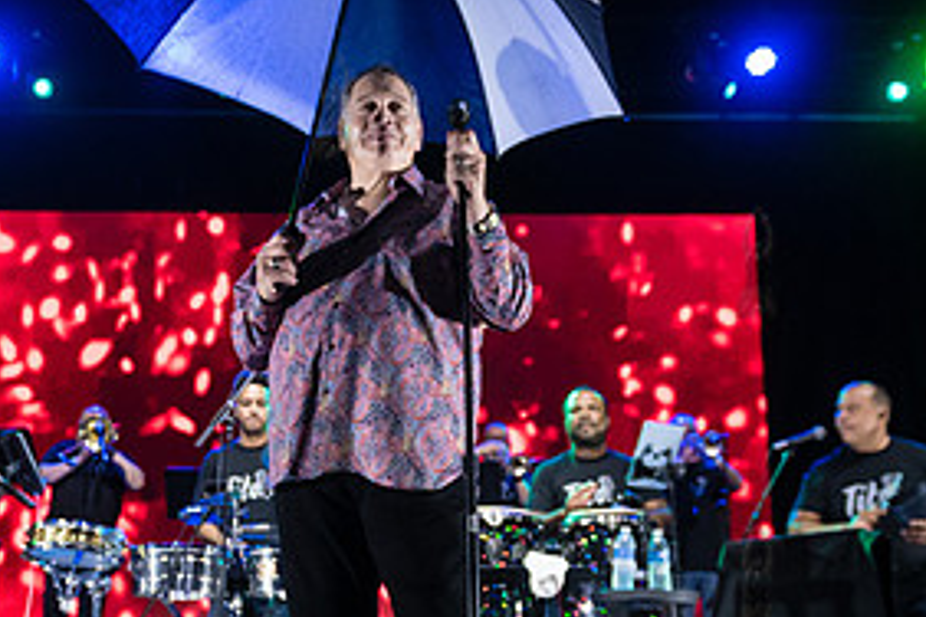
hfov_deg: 37.9
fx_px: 1337
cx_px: 332
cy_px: 418
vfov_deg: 25.8
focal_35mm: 52
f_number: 3.2
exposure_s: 1/200
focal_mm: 24
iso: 3200
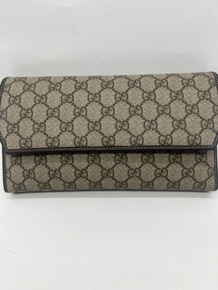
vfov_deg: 67.3
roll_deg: +2.0
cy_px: 145
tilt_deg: -35.6
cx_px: 109
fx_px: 218
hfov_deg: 53.1
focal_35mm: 26
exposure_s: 1/213
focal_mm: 5.7
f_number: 1.5
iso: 40
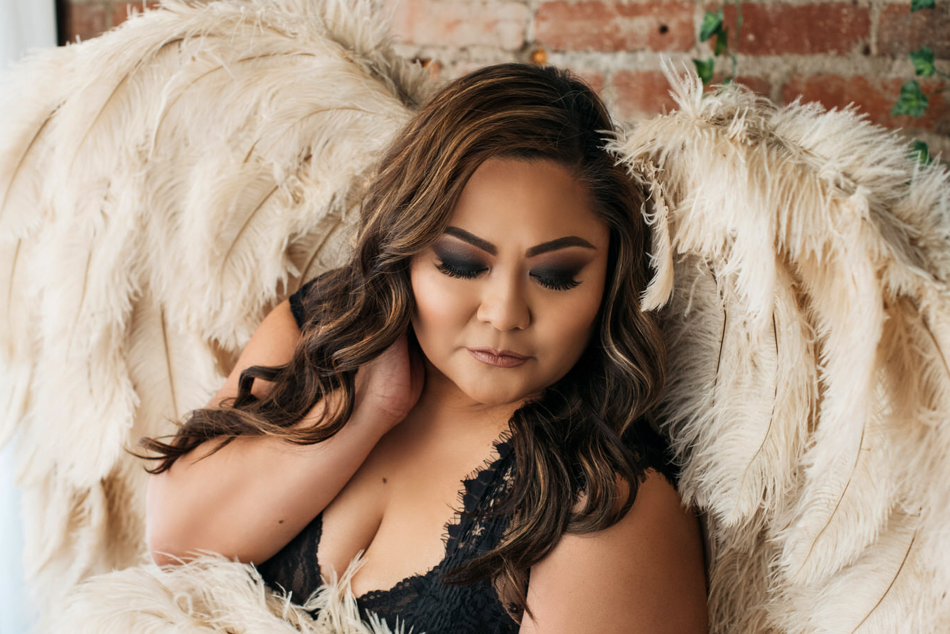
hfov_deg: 33.9
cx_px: 446
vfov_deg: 23.0
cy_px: 353
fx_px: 1557
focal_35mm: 59
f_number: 4
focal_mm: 50
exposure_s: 1/200
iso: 1000
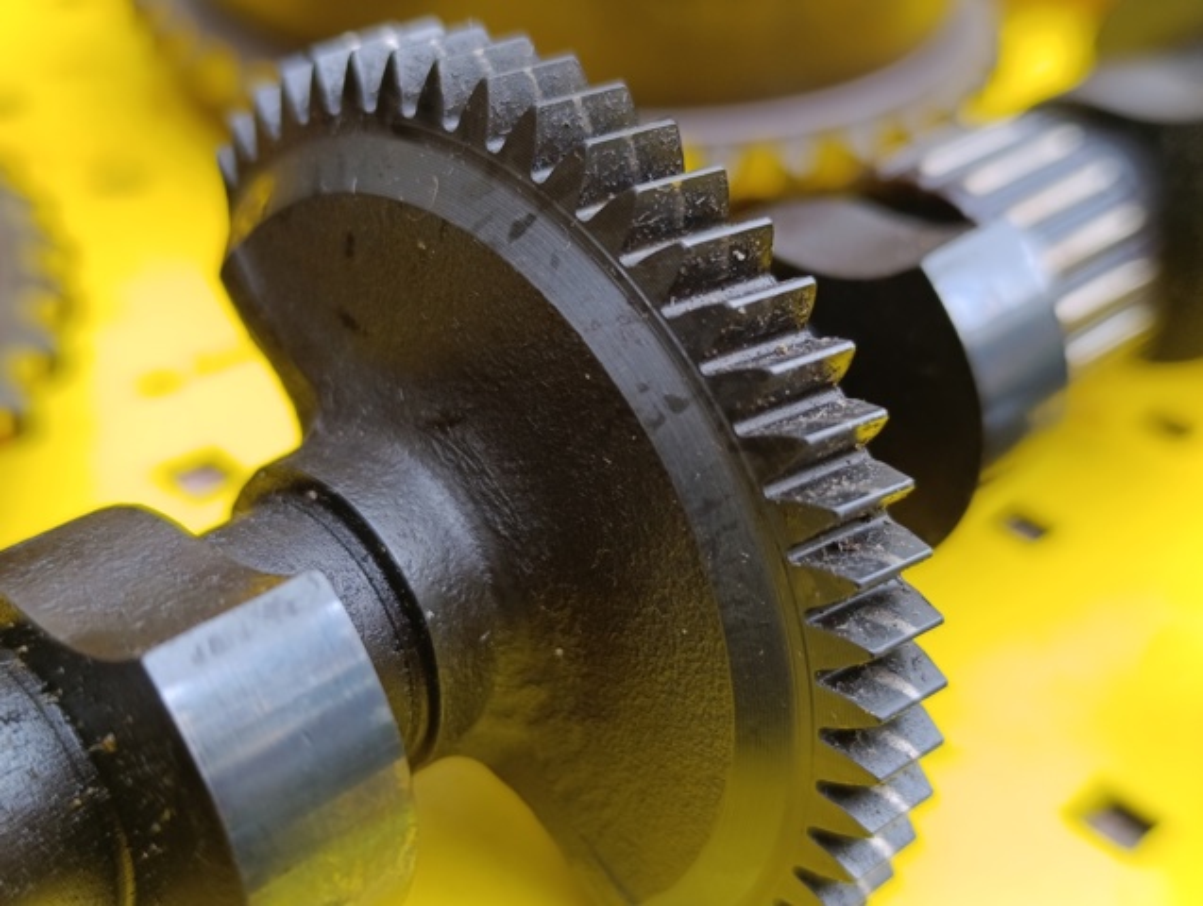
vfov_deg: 31.6
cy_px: 453
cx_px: 602
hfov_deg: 41.2
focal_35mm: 46
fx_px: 1601
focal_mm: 6.14
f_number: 1.6
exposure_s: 1/99.9
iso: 160
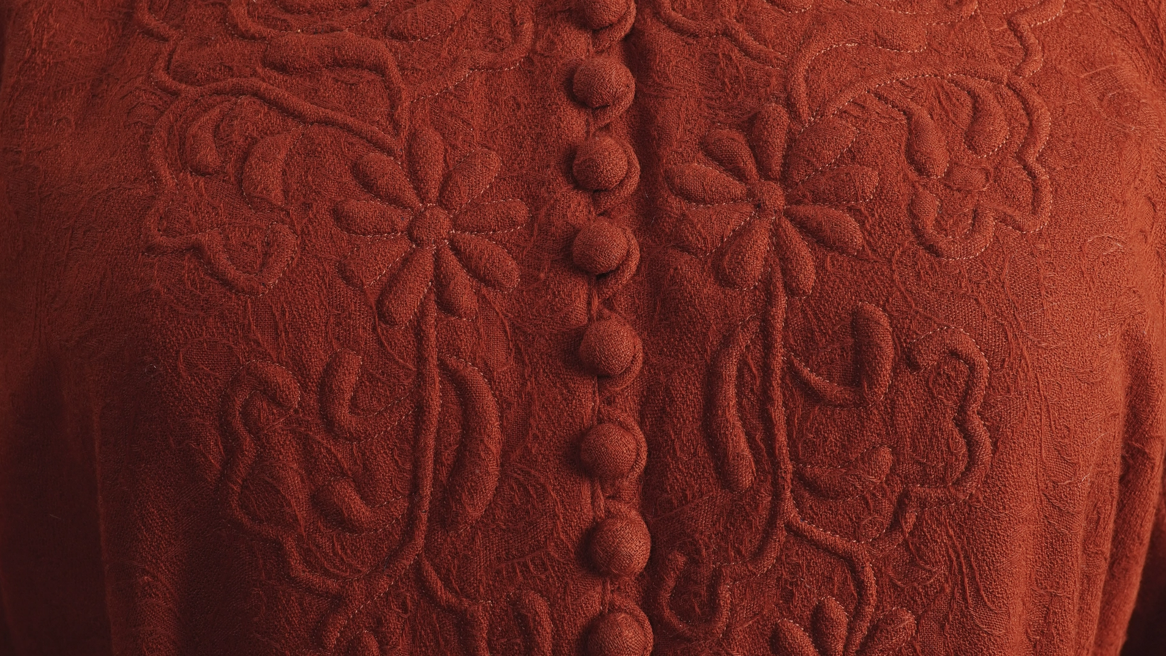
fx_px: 2350
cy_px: 254
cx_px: 581
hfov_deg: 27.9
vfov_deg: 15.9
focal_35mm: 76
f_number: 8
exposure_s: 1/20
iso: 320
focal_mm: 32
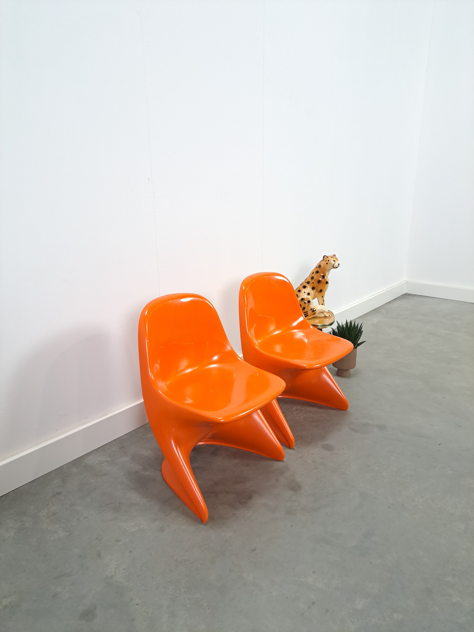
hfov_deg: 56.8
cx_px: 237
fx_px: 438
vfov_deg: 71.6
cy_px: 316
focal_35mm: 24
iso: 250
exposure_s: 1/50
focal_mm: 5.23
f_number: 1.8
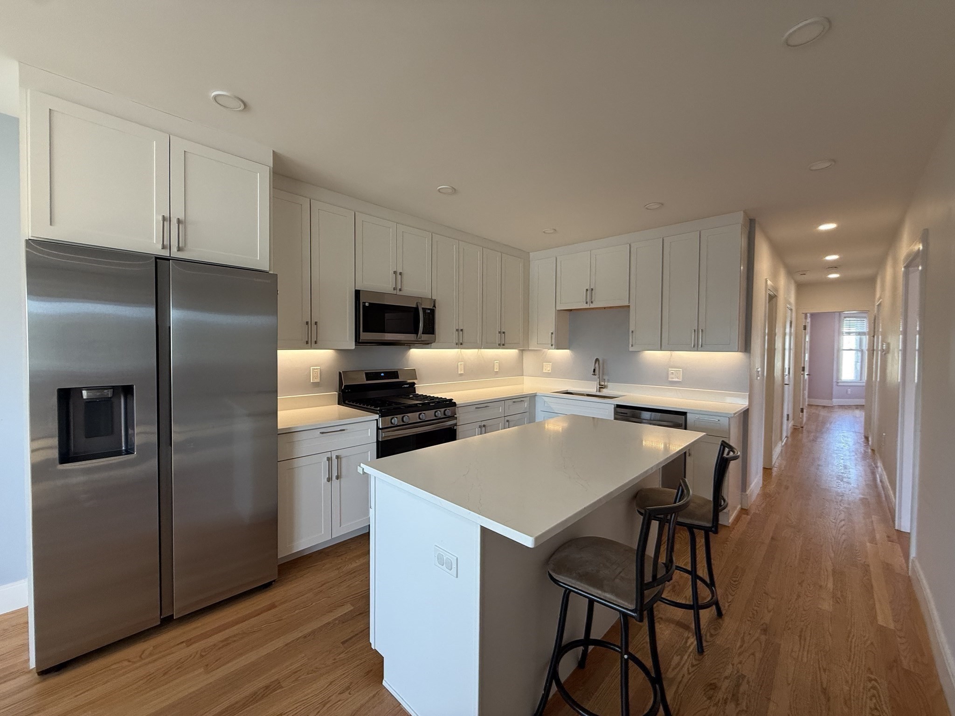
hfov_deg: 102.1
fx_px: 386
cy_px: 358
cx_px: 478
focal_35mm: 14
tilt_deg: -0.4
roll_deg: -0.4
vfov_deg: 85.7
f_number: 2.2
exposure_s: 1/120
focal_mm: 2.22
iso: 160
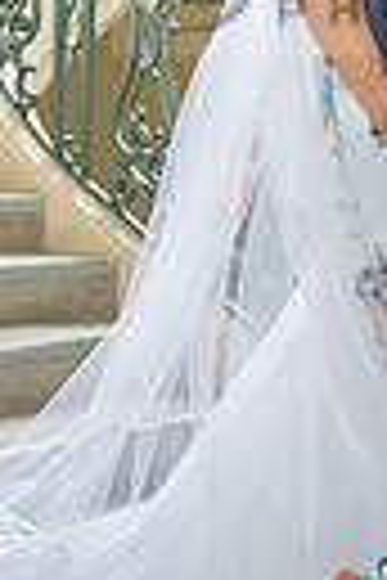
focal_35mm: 139
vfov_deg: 14.4
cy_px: -49
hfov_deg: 9.7
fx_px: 2241
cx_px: 495
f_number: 2.8
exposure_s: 1/125
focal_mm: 40
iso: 400
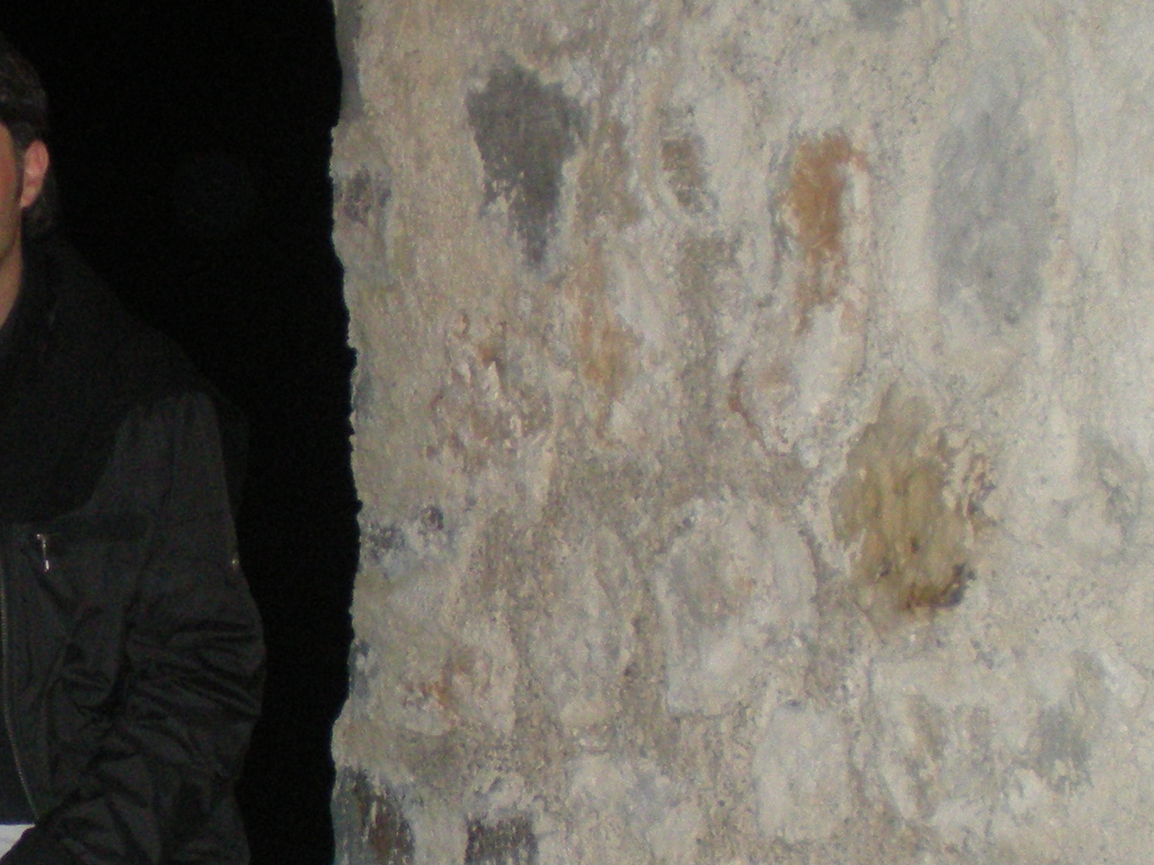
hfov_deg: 20.8
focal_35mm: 91
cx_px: -3
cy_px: 526
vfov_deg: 16.2
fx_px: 3033
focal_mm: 6.3
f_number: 3.1
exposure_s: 1/60
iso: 261
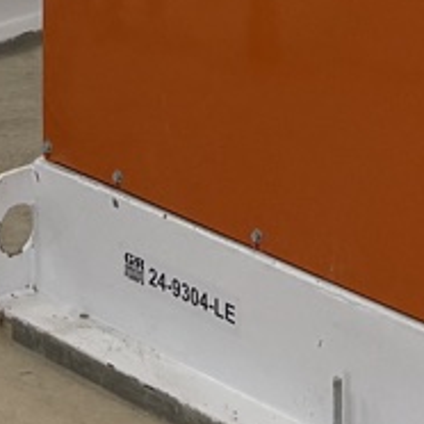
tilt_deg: -0.4
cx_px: 114
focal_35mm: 182
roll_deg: +0.5
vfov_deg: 8.4
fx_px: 2522
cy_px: -745
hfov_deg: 9.6
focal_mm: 6.76
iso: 100
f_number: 1.78
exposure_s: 1/120
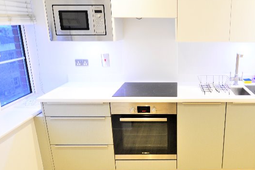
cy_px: 85
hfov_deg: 61.1
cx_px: 182
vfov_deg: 44.9
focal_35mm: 29
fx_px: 205
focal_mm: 10
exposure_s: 1/15
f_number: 3.5
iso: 360
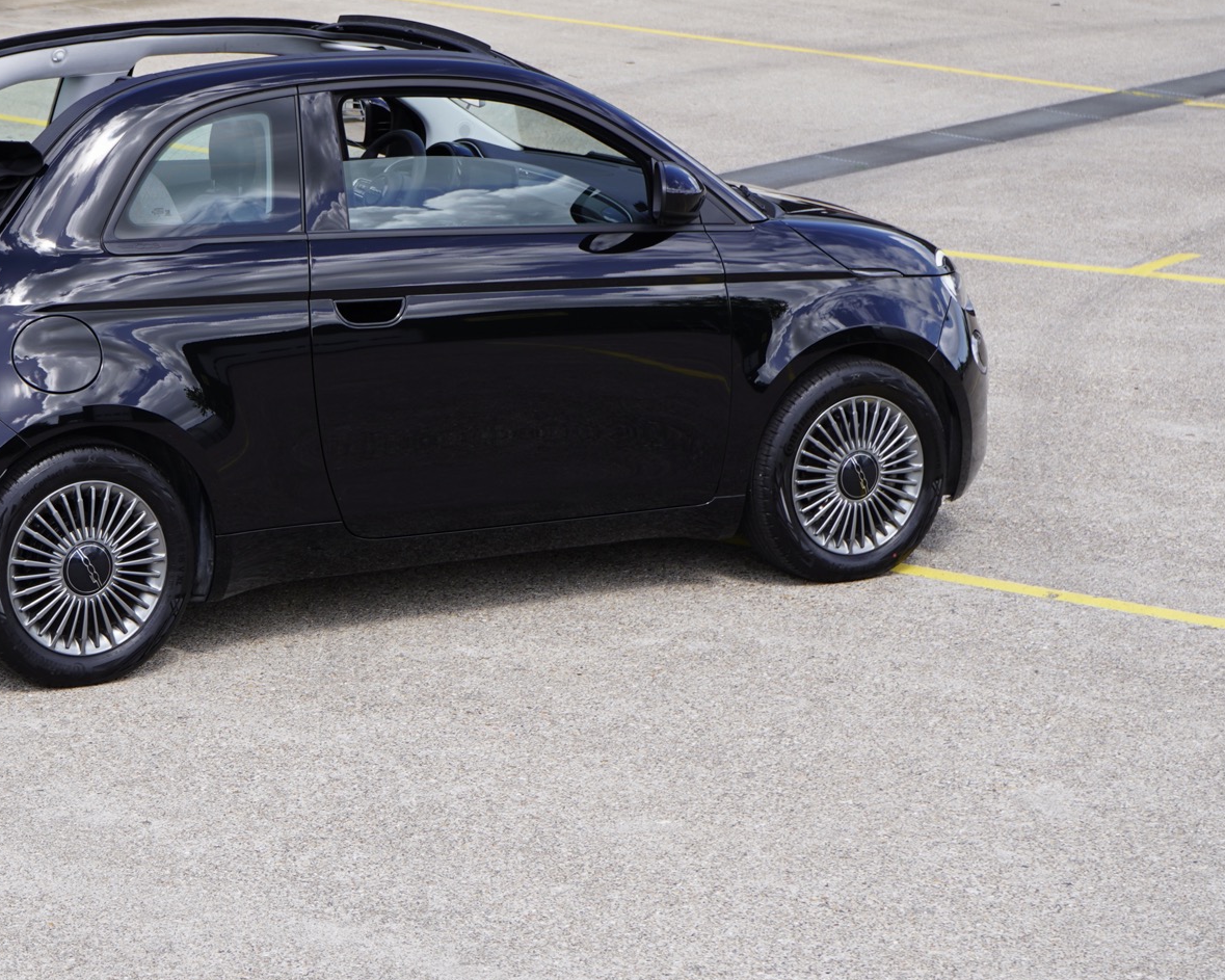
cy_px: 412
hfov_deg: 17.8
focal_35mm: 107
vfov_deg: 14.4
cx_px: 319
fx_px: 3879
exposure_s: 1/125
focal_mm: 70
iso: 100
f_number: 8
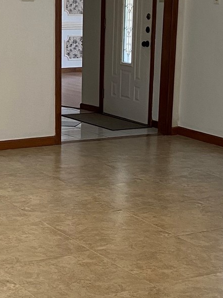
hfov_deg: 16.4
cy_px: 212
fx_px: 773
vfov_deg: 21.6
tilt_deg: -14.3
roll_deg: -0.2
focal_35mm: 90
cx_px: 65
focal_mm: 4.25
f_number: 1.8
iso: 125
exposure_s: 1/60
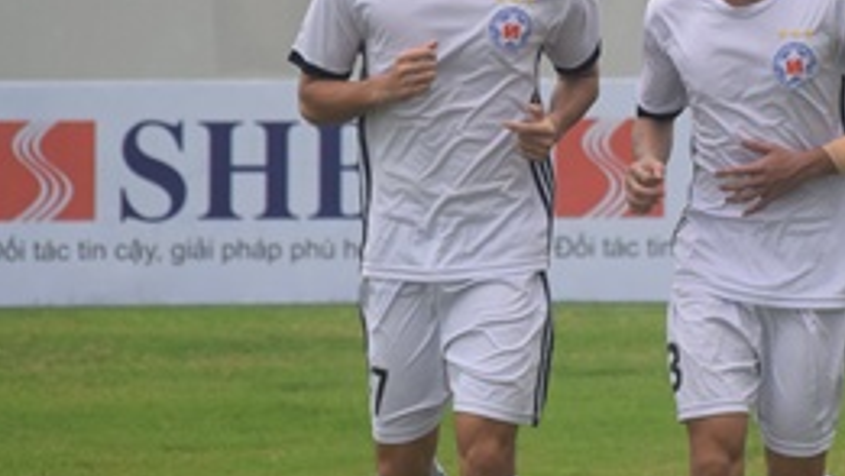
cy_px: 131
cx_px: 696
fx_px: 12103
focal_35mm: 540
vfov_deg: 2.3
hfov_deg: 4.0
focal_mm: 140
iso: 800
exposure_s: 1/1000
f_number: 5.6
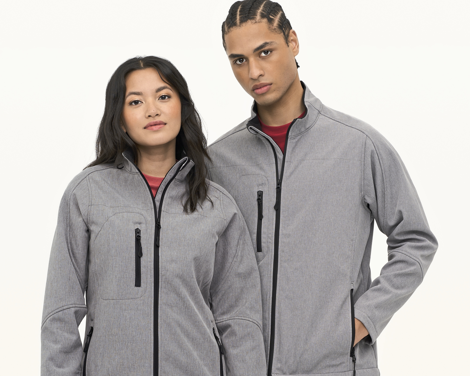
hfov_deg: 12.4
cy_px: 272
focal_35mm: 155
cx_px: 235
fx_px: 2156
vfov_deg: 10.0
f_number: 11
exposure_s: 1/125
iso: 100
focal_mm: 110
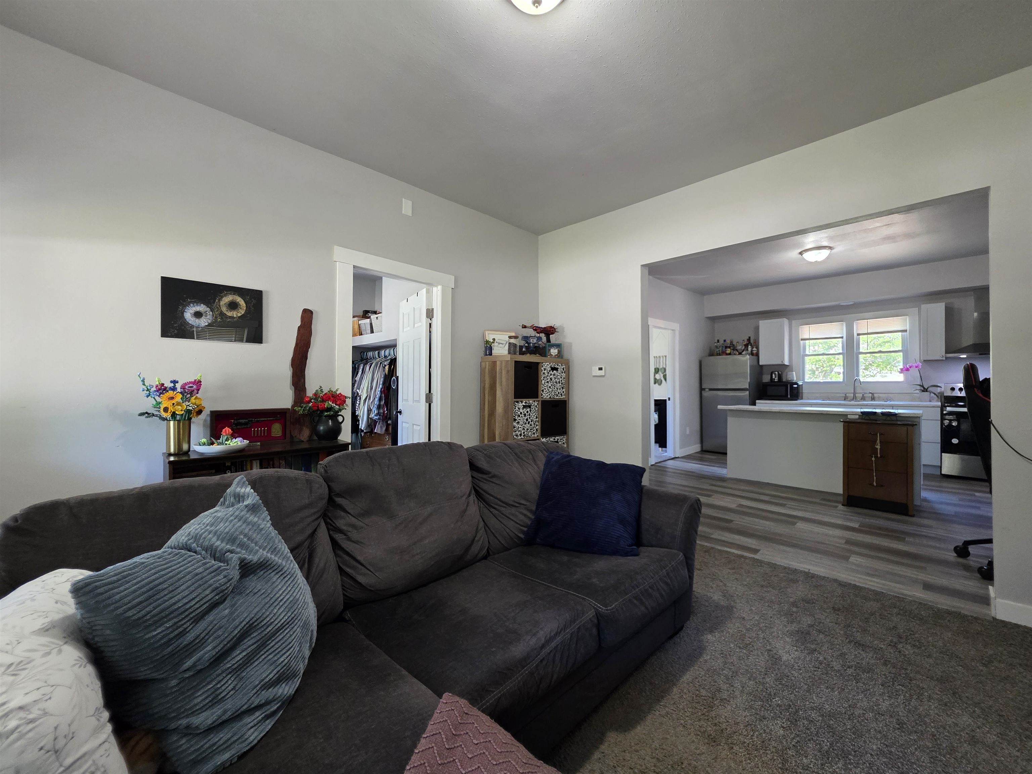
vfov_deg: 89.9
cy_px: 387
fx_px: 388
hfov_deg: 106.2
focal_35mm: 13
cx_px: 516
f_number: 1.9
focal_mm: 2.2
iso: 400
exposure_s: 1/60
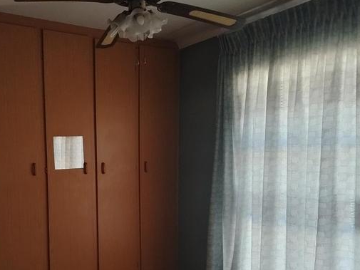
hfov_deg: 47.7
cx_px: 104
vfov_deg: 37.2
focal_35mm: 38
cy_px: 189
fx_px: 395
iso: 3459
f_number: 1.75
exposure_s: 1/120
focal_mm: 5.25
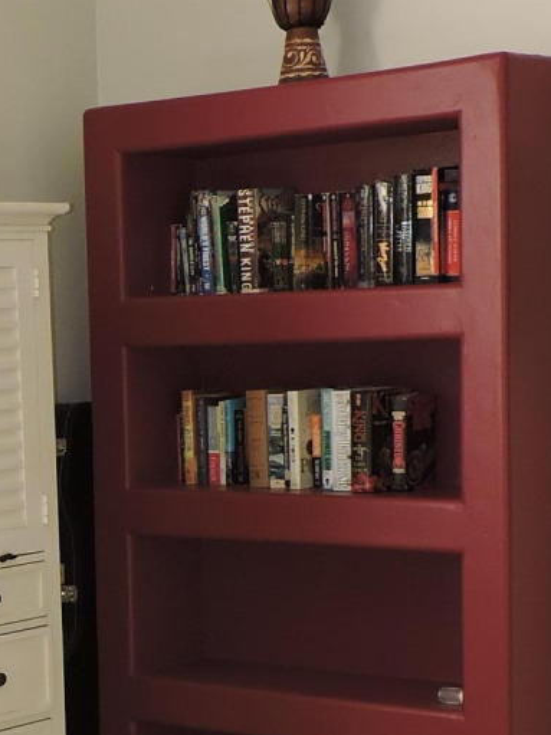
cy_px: 549
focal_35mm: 94
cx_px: -194
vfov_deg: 20.7
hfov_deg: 14.9
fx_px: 1996
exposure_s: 1/40
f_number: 3
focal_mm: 4.3
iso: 140
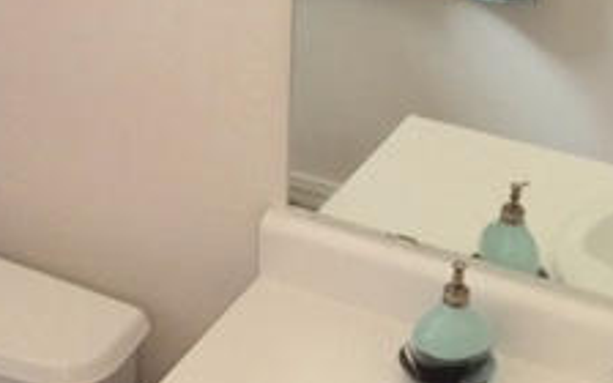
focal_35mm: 88
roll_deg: +0.0
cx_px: 159
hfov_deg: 23.3
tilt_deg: -21.5
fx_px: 1470
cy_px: -36
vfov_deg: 14.5
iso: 64
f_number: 2.2
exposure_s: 1/15
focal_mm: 4.15
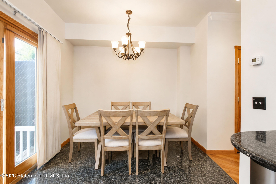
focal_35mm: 15
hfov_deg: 100.4
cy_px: 92
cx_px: 138
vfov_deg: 77.3
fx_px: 115
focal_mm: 10
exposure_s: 1/60
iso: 2000
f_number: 9
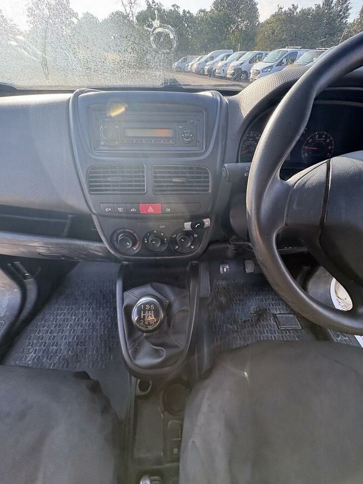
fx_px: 196
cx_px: 182
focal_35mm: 14
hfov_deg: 85.7
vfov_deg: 102.1
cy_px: 242
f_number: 2.2
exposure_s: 1/132
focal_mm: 2.22
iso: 80
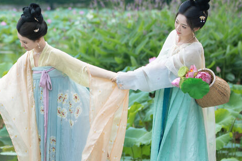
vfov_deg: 7.6
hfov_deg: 11.4
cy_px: 64
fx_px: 1210
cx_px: 27
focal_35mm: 180
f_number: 2.8
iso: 100
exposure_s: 1/400
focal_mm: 70
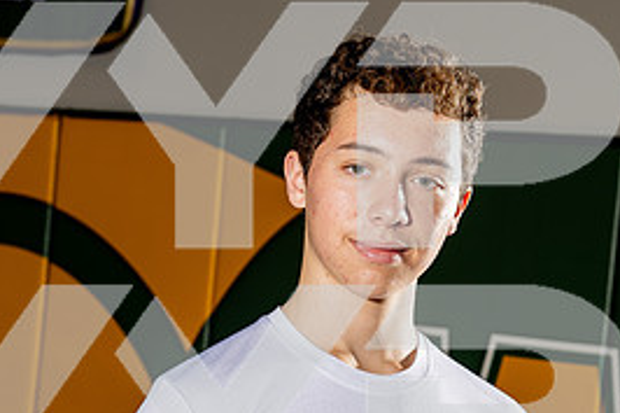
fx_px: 2478
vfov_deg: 9.5
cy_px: 410
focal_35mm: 144
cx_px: 319
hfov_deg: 14.3
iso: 100
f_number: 6.3
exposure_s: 1/250
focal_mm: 66
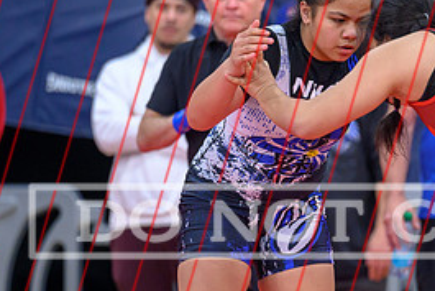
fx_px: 7096
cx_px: 298
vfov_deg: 2.3
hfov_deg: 3.5
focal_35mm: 587
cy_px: 210
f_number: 2.8
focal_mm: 200
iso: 2500
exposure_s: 1/800
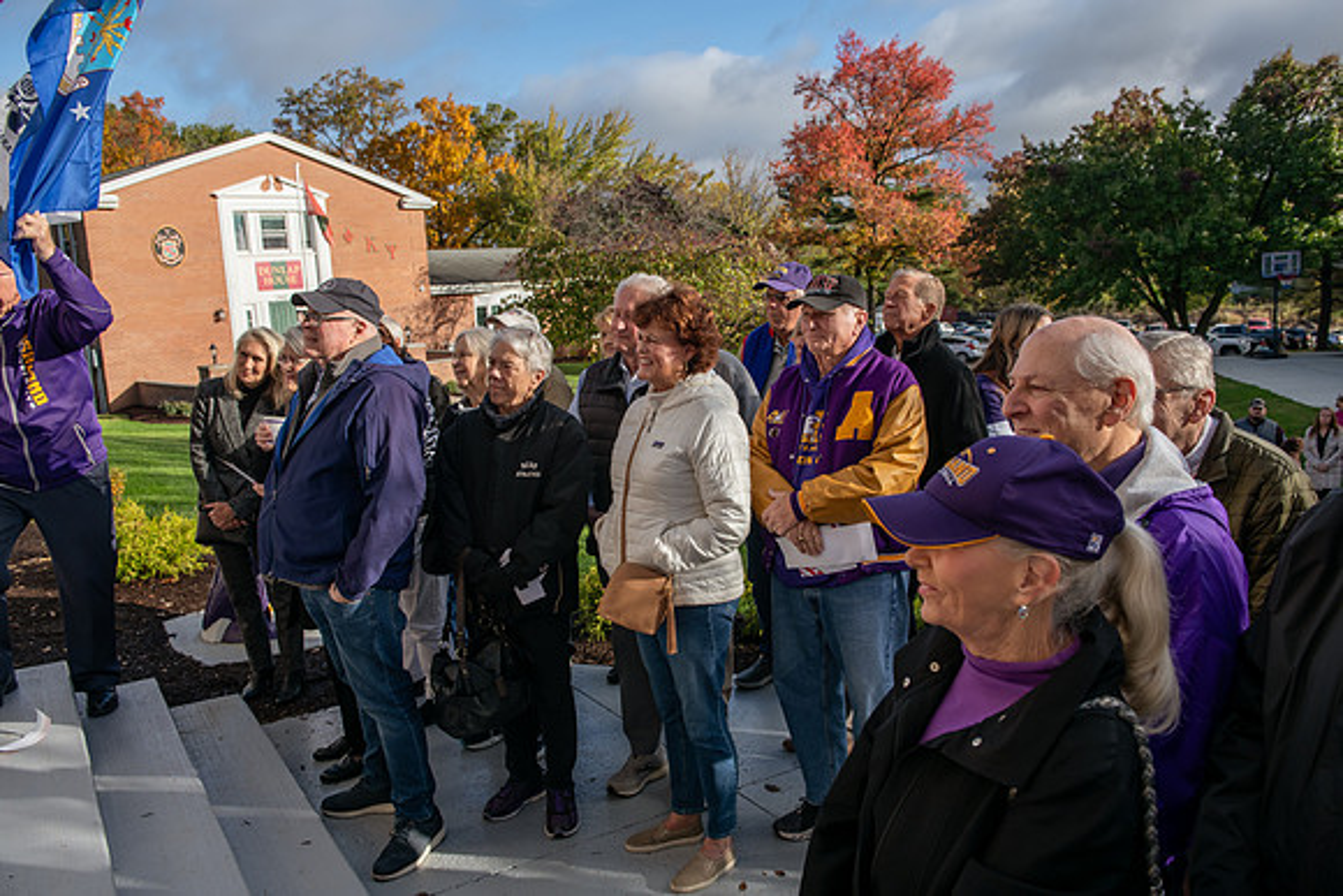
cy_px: 448
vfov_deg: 46.4
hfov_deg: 65.5
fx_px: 1045
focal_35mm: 28
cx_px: 672
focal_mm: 28
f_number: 5.6
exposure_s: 1/500
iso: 100
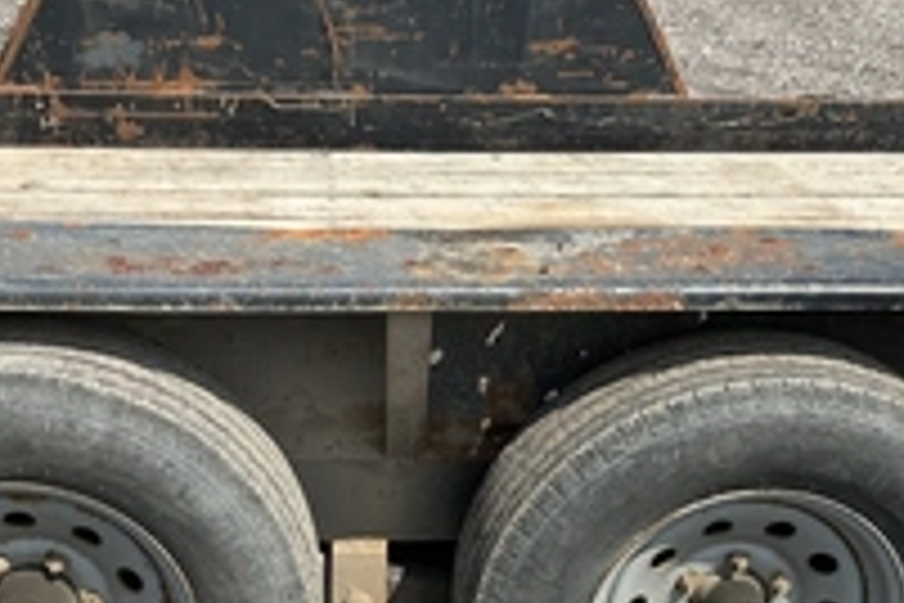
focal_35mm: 60
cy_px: 508
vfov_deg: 22.2
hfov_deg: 33.4
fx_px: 1507
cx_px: 414
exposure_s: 1/1675
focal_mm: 3
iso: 25
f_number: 1.8
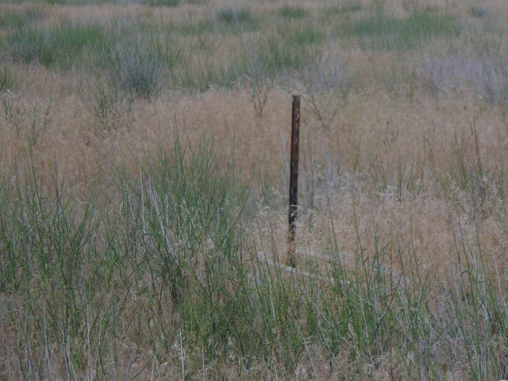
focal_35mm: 189
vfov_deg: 7.9
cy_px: 182
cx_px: 293
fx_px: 2774
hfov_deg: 10.5
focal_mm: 28.7
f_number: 5.5
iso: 80
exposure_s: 1/500
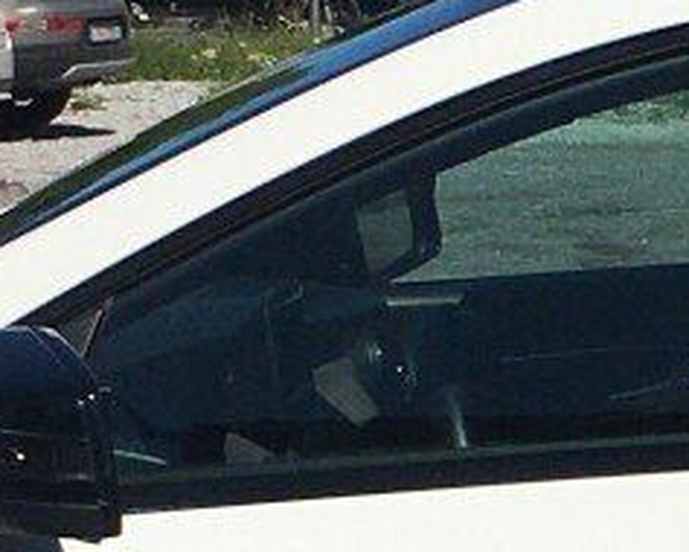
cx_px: 954
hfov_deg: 8.2
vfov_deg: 6.6
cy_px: 632
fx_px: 4755
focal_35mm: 233
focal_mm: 4.15
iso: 25
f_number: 2.2
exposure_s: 1/4808
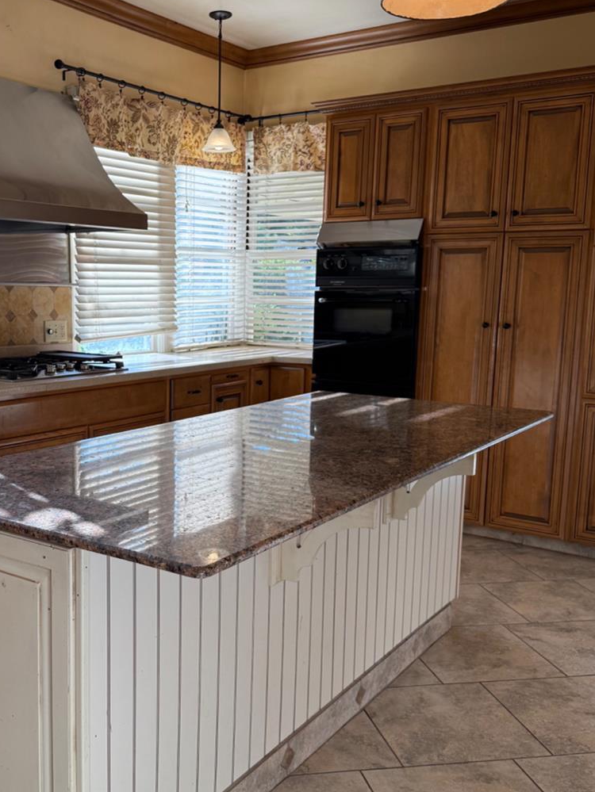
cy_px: 422
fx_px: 825
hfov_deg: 39.2
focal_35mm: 36
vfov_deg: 51.3
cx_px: 197
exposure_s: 1/361
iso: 100
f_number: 1.78
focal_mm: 6.76
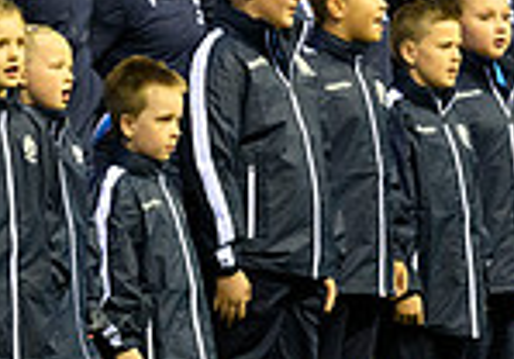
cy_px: -76
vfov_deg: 1.7
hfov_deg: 2.4
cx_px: -193
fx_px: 12284
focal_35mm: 848
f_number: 5.6
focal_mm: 175
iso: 6400
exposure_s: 1/640
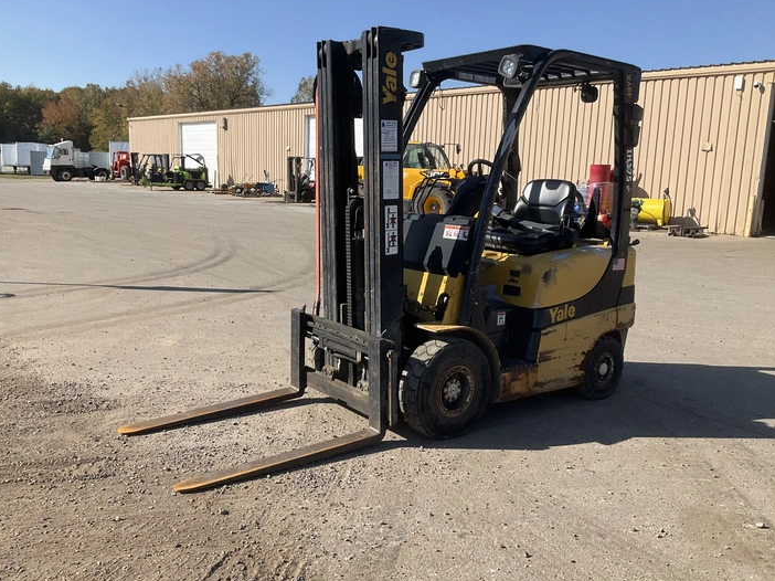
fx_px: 694
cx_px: 372
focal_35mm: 31
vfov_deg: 45.4
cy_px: 295
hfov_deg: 58.3
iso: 25
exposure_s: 1/1577
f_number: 1.8
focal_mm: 3
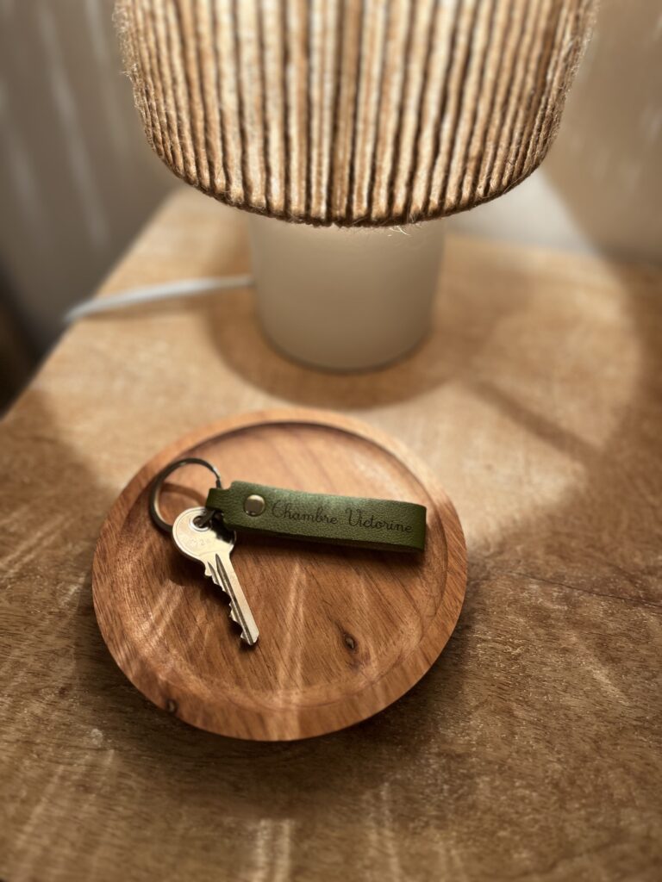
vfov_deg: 67.3
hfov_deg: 53.1
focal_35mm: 26
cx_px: 331
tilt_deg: -52.3
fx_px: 663
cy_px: 441
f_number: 1.6
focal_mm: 5.1
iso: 100
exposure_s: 1/50
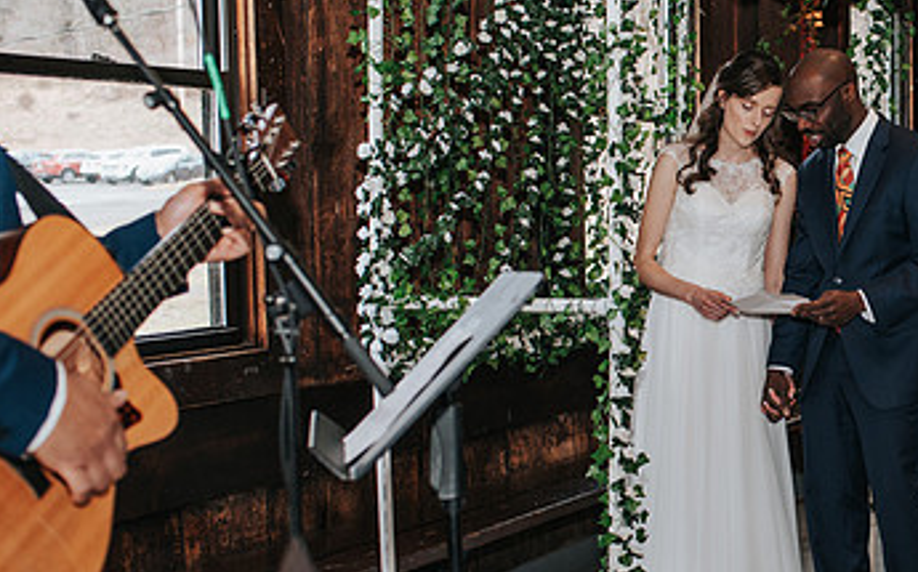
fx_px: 1700
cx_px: 833
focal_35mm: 68
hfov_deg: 29.0
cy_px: 343
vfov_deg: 19.1
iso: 1000
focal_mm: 35
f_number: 2.8
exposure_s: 1/160
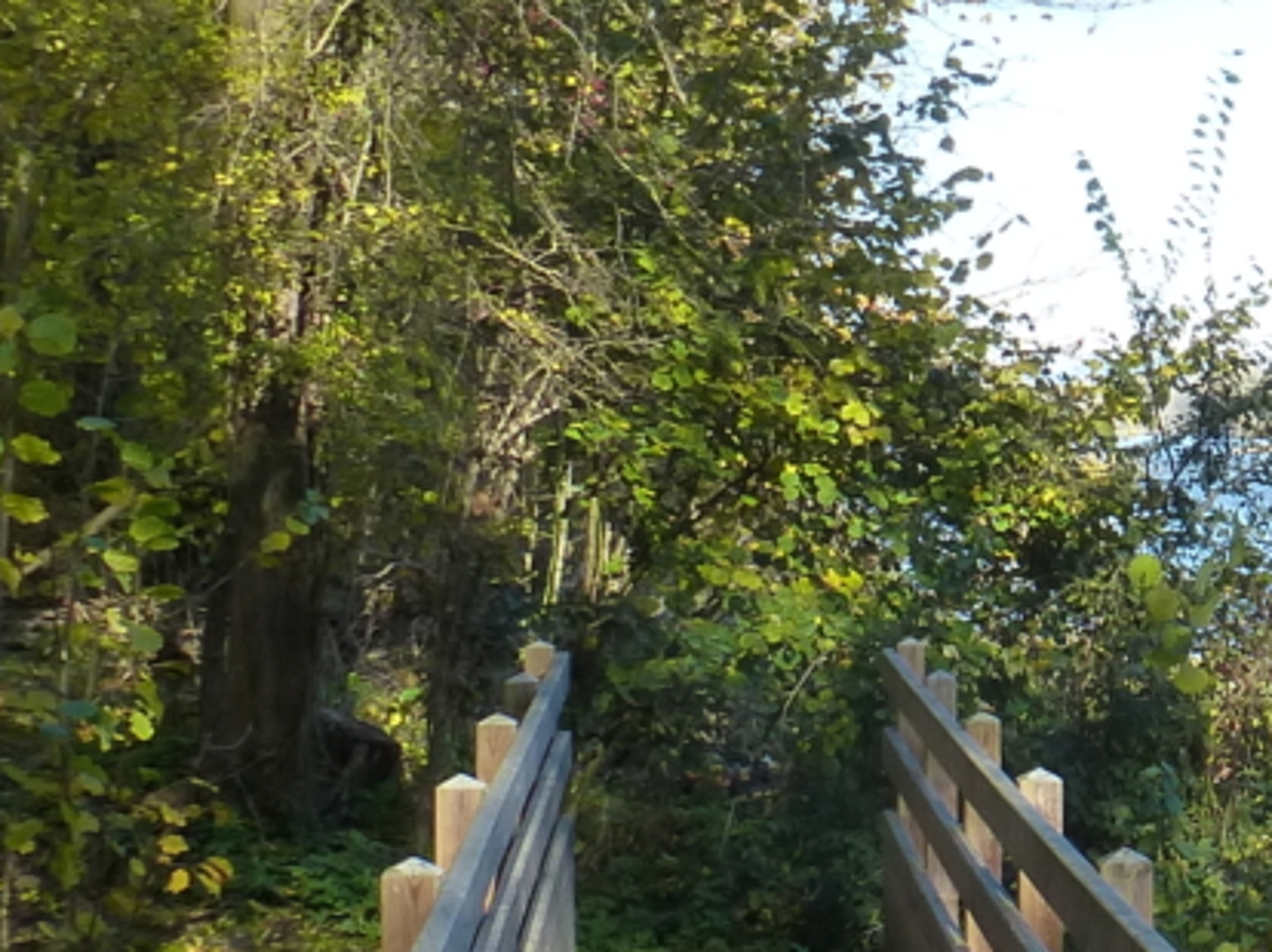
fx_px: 3195
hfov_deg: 21.1
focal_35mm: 87
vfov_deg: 16.9
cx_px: 1490
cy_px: 640
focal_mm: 4.3
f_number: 4
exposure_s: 1/250
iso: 160
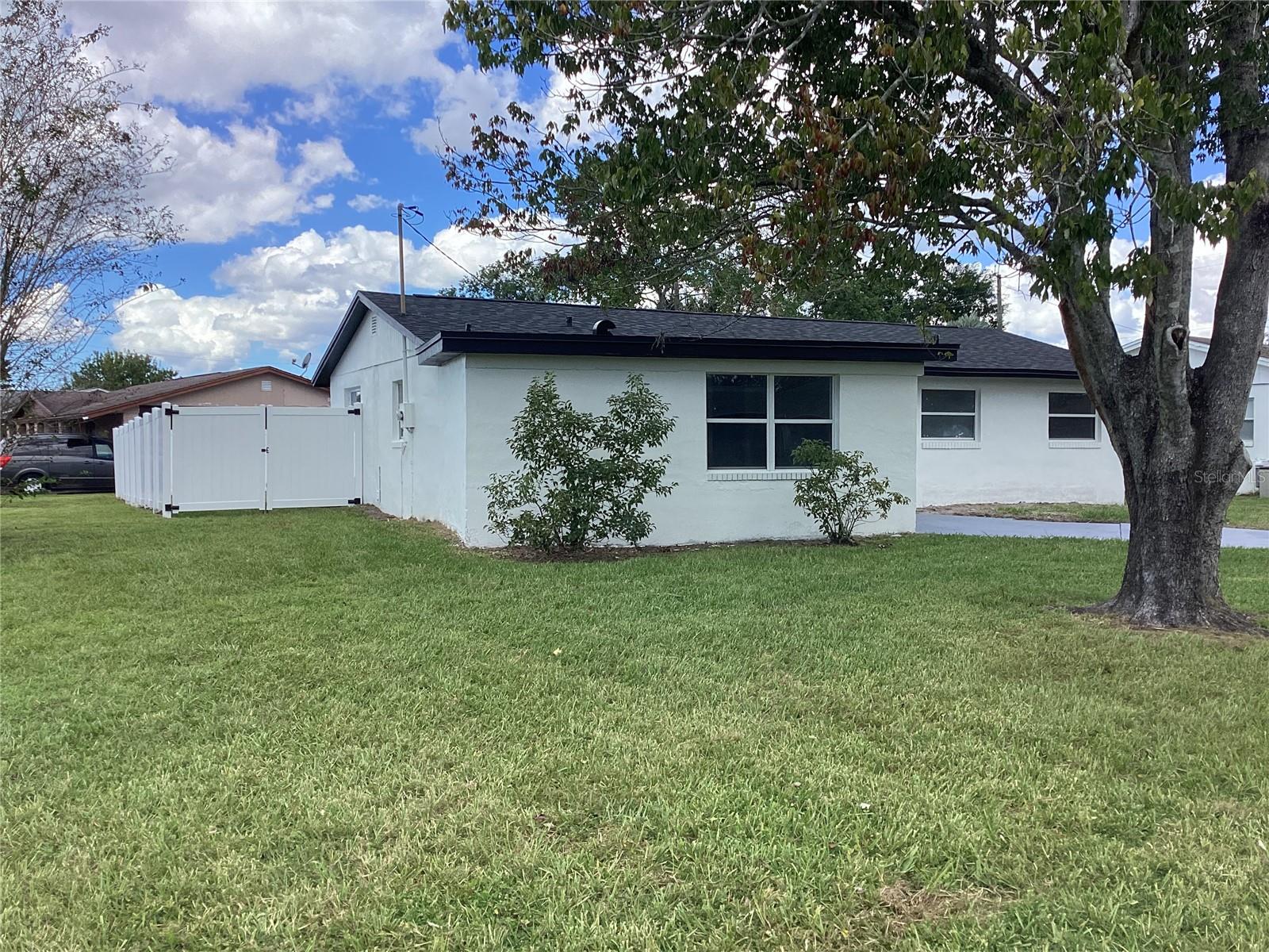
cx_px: 634
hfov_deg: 58.4
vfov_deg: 45.4
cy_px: 476
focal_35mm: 31
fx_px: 1136
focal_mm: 3.3
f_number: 2.4
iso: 25
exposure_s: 1/727
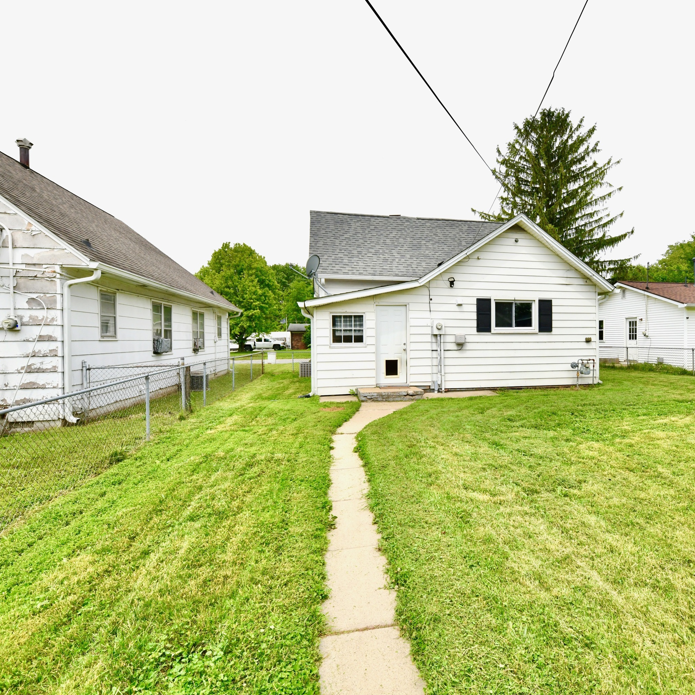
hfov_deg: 79.5
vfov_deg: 80.7
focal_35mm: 18
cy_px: 345
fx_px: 409
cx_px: 428
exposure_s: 1/500
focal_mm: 14
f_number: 11
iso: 640
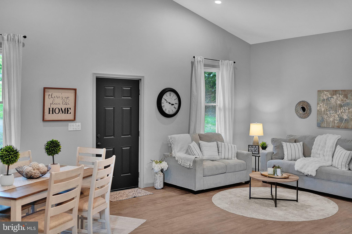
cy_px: 117
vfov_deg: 37.8
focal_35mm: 35
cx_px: 176
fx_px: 342
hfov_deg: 54.4
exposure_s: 1/250
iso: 1000
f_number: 2.2
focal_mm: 35
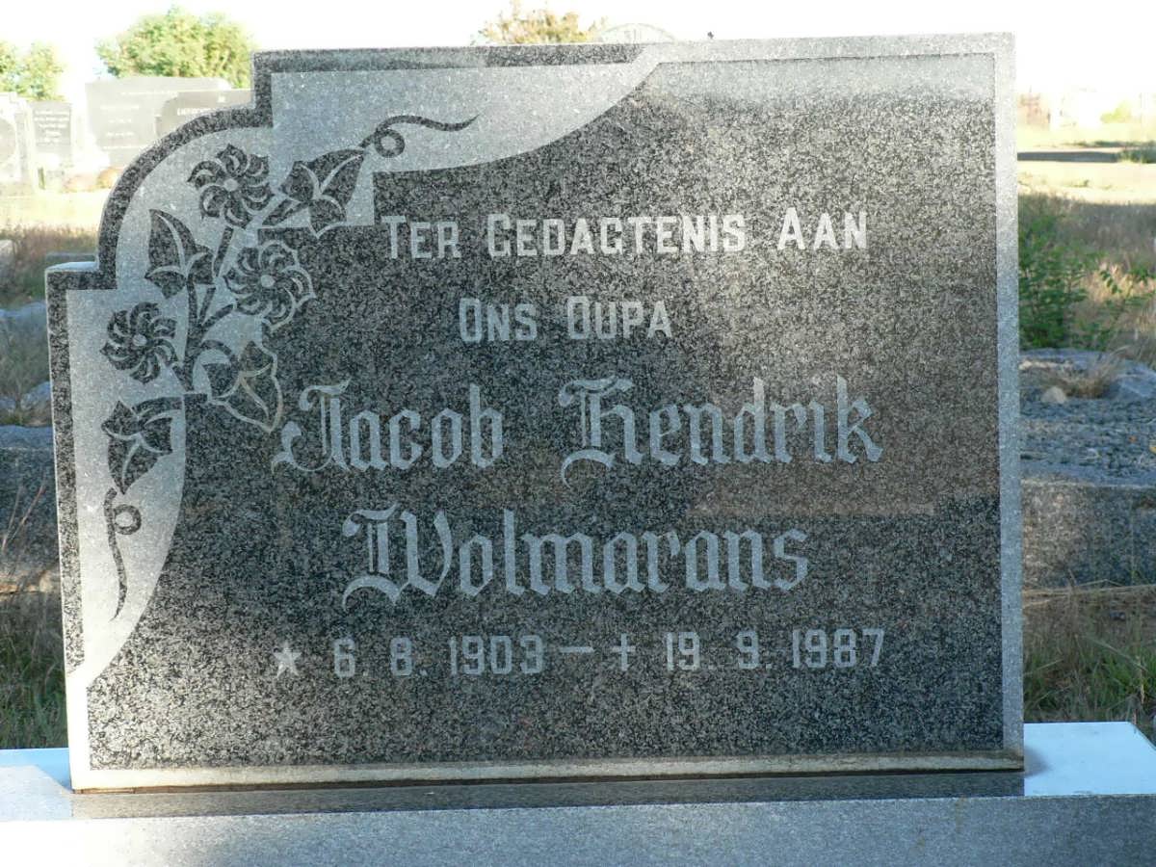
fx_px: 2404
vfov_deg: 20.4
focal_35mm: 72
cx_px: 578
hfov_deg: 27.0
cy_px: 434
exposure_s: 1/160
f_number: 4
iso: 100
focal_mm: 12
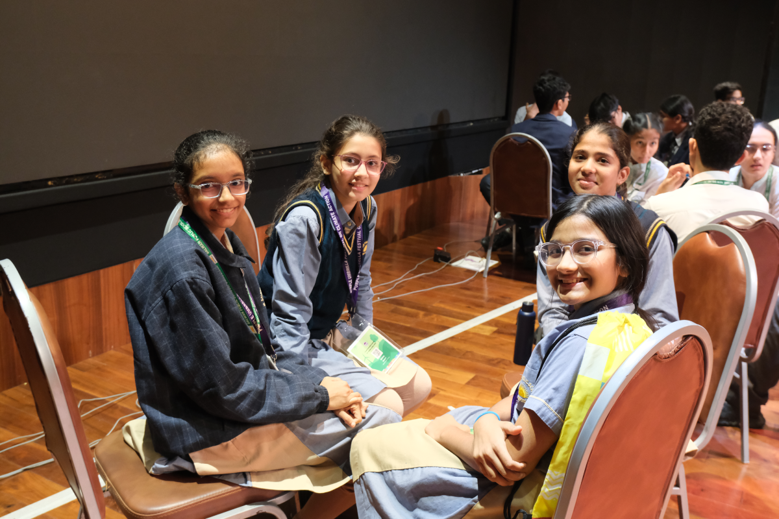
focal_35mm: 35
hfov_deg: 54.4
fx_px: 757
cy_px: 260
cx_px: 390
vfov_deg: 37.9
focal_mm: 23.5
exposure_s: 1/28
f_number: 4.4
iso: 3200
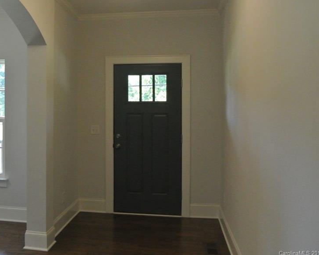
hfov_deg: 48.1
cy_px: 107
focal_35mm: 37
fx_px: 349
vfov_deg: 40.0
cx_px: 102
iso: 1600
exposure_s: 1/125
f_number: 3.5
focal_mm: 10.7
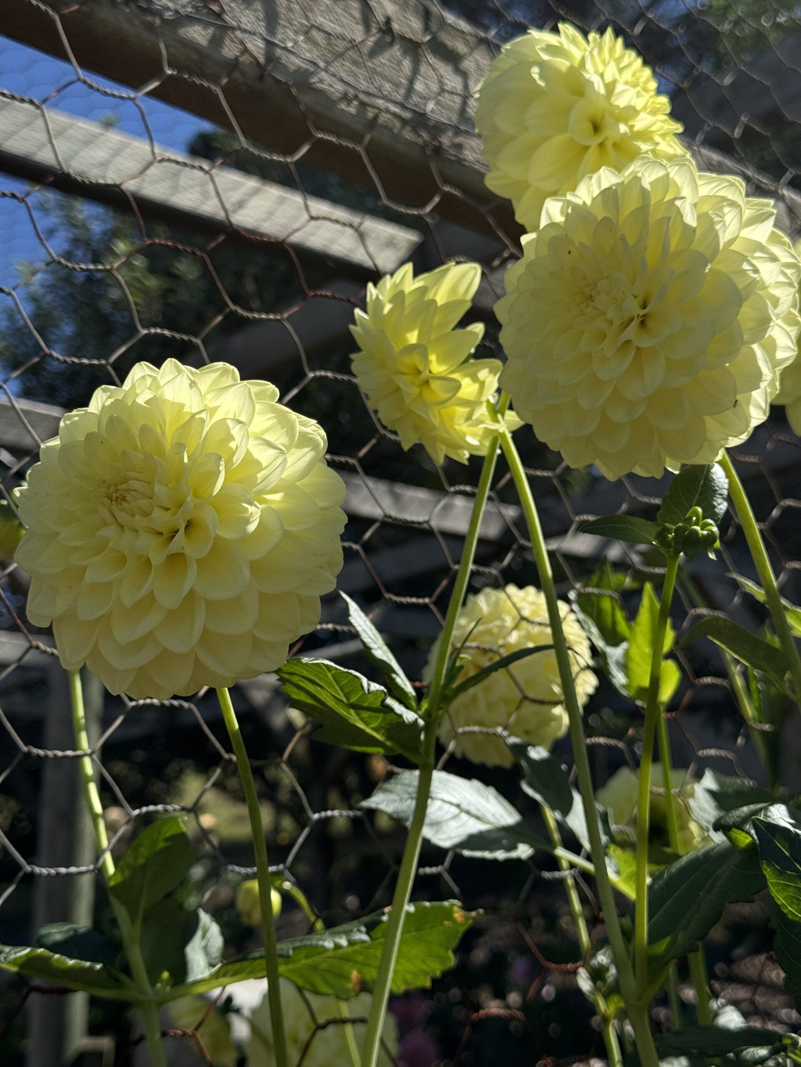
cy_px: 534
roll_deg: +0.9
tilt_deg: +16.1
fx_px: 1481
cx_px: 400
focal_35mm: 48
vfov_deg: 39.7
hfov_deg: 30.3
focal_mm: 6.76
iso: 64
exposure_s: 1/6410
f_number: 1.78
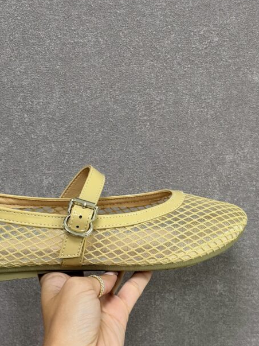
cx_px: 107
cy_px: 212
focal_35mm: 69
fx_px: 689
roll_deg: +1.5
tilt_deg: -14.2
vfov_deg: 28.1
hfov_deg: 21.3
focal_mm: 5.96
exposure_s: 1/50
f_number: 1.6
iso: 64
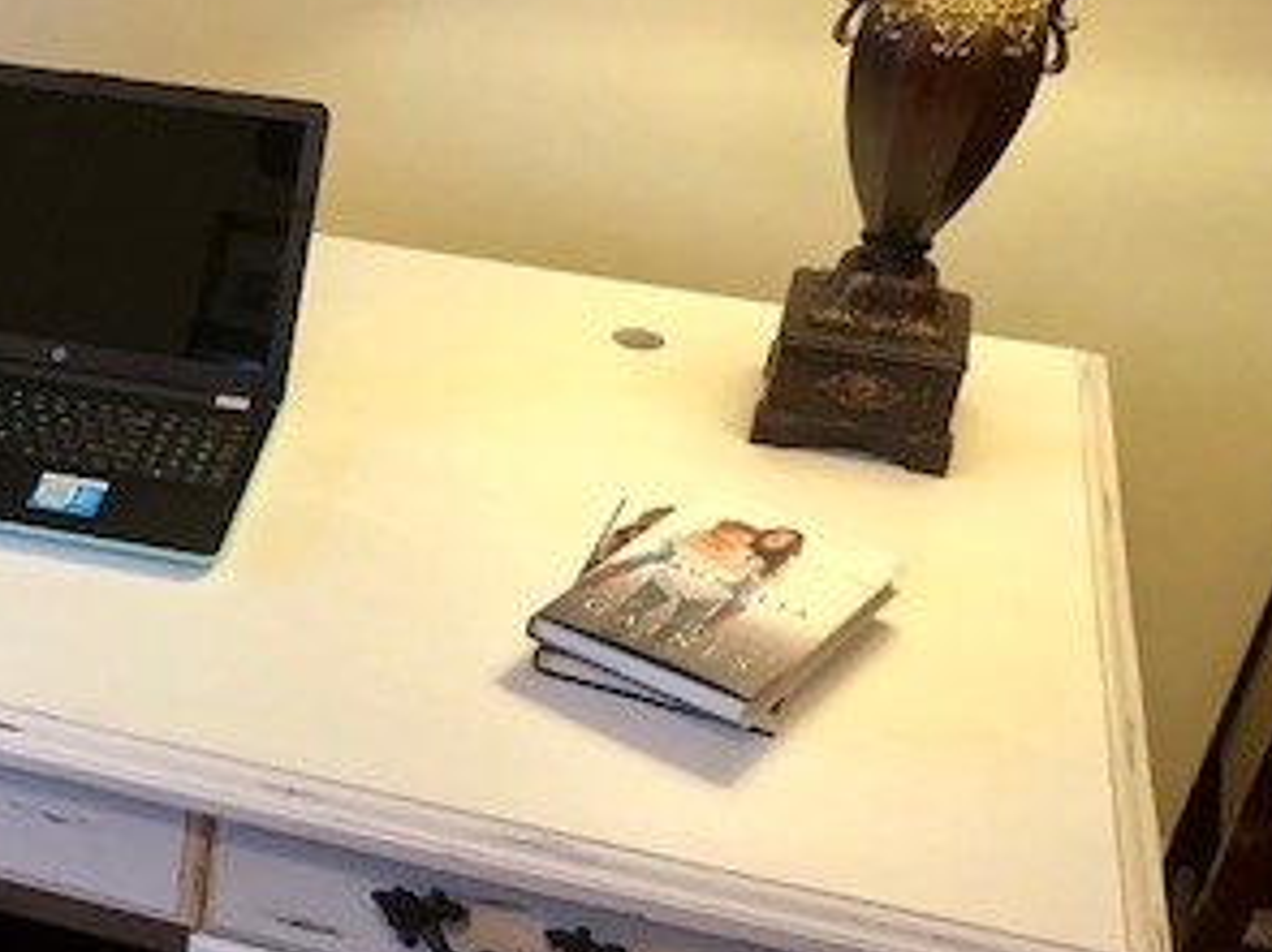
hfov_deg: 28.6
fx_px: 2314
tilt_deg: -34.1
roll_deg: -4.2
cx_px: -39
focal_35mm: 63
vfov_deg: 23.1
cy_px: 689
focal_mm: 3.99
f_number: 1.8
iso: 80
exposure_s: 1/15
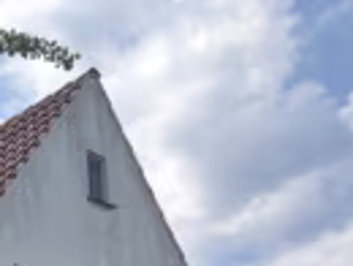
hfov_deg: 22.1
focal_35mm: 80
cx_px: -98
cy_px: 388
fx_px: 817
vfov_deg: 16.9
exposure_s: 1/2710
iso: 50
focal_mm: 5.96
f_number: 1.6
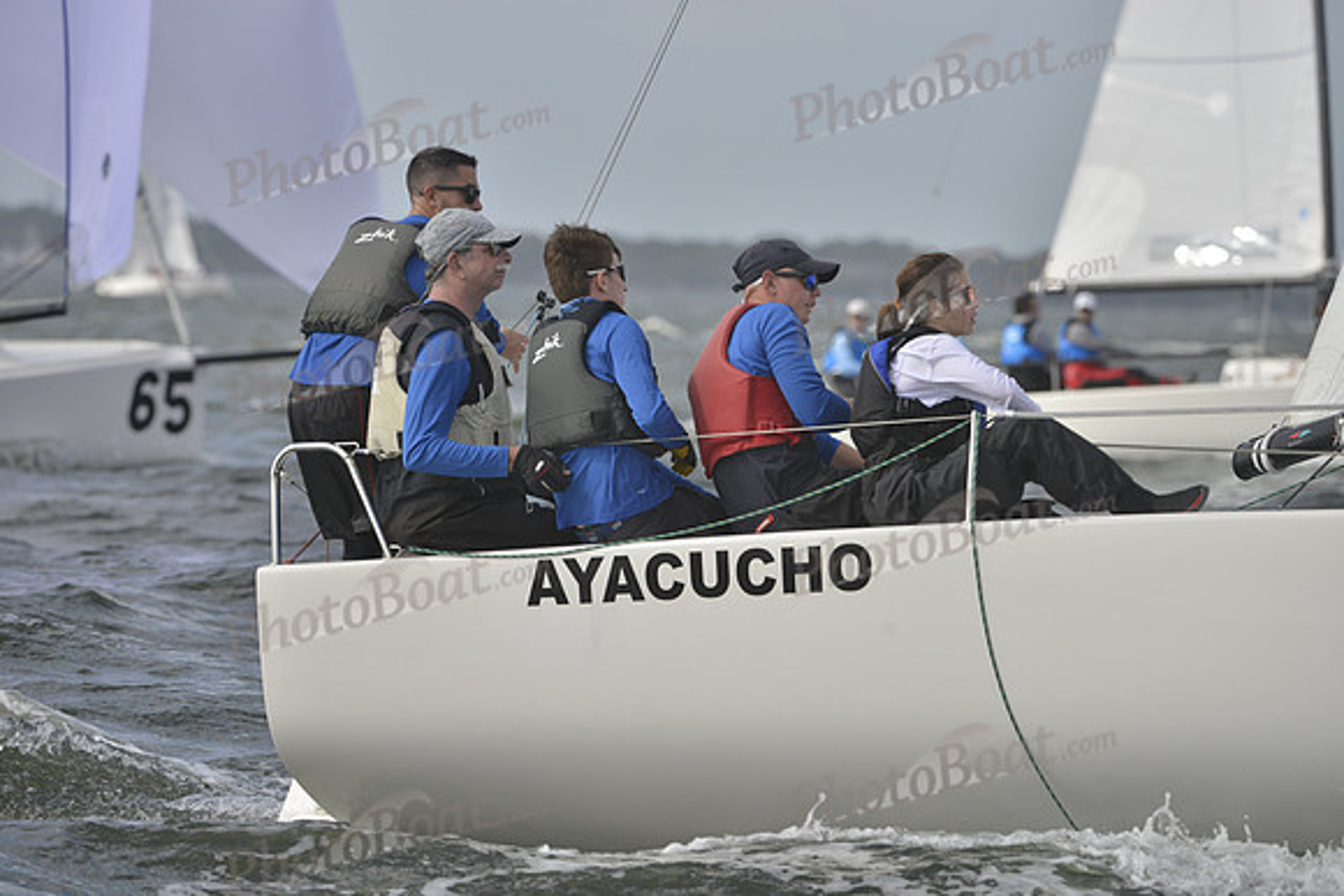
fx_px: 12696
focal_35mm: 340
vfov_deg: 4.0
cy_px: 448
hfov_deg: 6.1
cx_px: 672
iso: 400
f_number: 8
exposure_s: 1/1600
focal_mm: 340
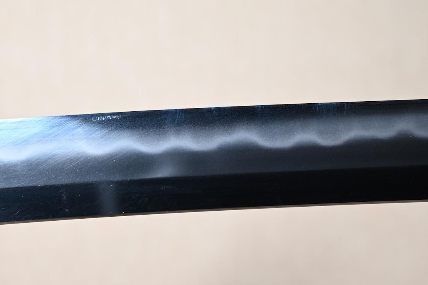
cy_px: 155
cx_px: 191
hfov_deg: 20.3
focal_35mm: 101
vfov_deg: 13.6
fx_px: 1196
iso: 100
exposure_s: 1.3
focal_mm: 51
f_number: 4.8
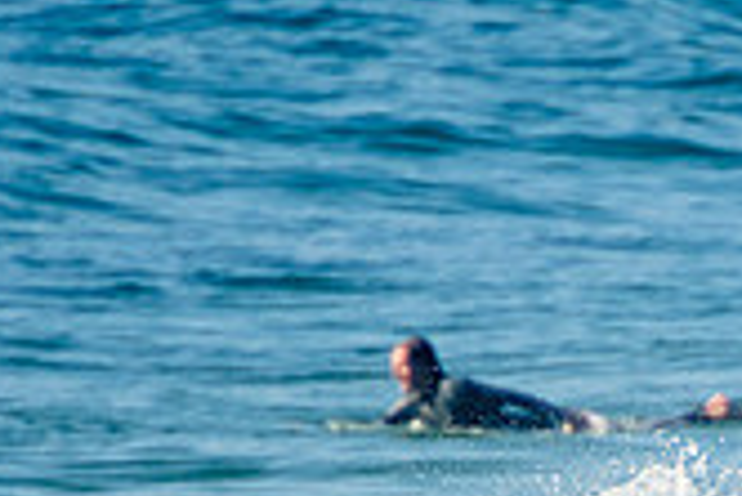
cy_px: 753
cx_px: 805
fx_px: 43196
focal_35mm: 2094
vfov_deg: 0.7
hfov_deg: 1.0
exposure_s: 1/1250
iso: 250
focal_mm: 400
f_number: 5.6
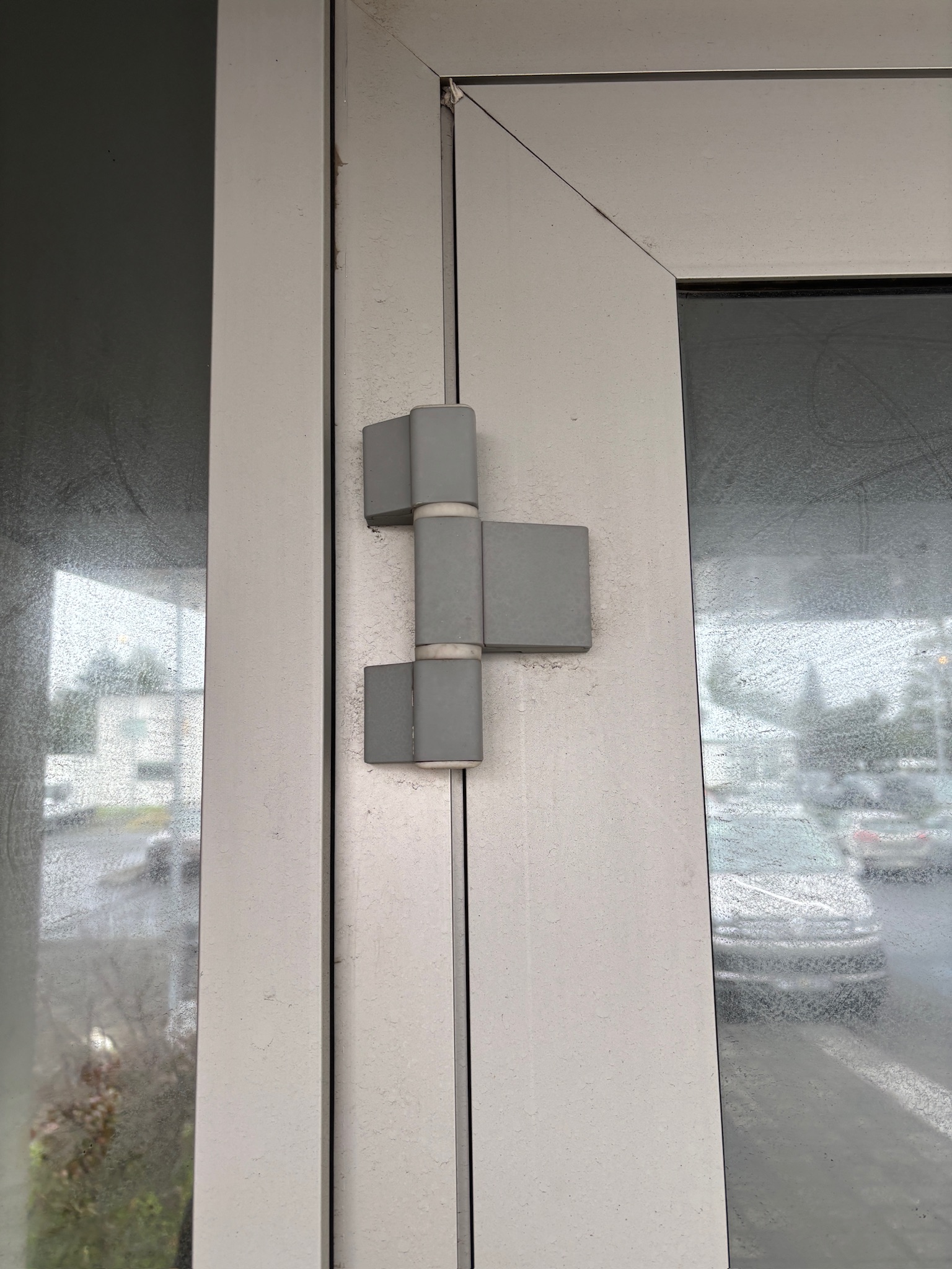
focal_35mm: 26
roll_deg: +2.9
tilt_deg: +10.2
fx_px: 953
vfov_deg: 67.3
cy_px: 634
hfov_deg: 53.1
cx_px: 476
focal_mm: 5.96
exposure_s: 1/140
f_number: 1.6
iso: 40
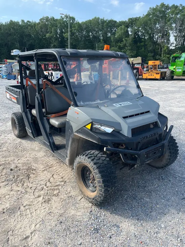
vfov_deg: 67.3
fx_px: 185
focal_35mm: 26
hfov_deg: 53.1
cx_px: 92
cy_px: 124
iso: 50
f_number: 1.6
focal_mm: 5.1
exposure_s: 1/1086
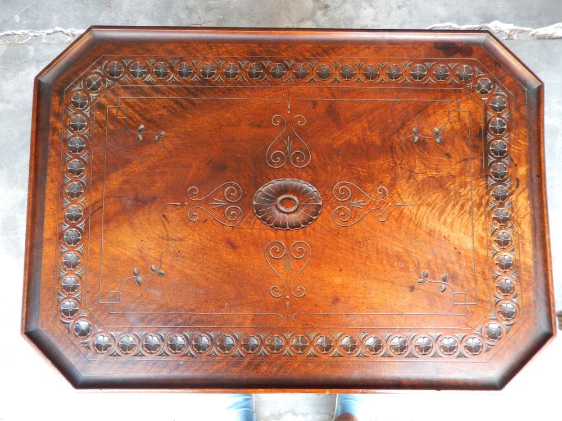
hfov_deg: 69.4
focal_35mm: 25
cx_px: 281
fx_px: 406
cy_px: 210
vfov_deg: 54.9
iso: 200
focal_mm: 4.5
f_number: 3.4
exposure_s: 1/10
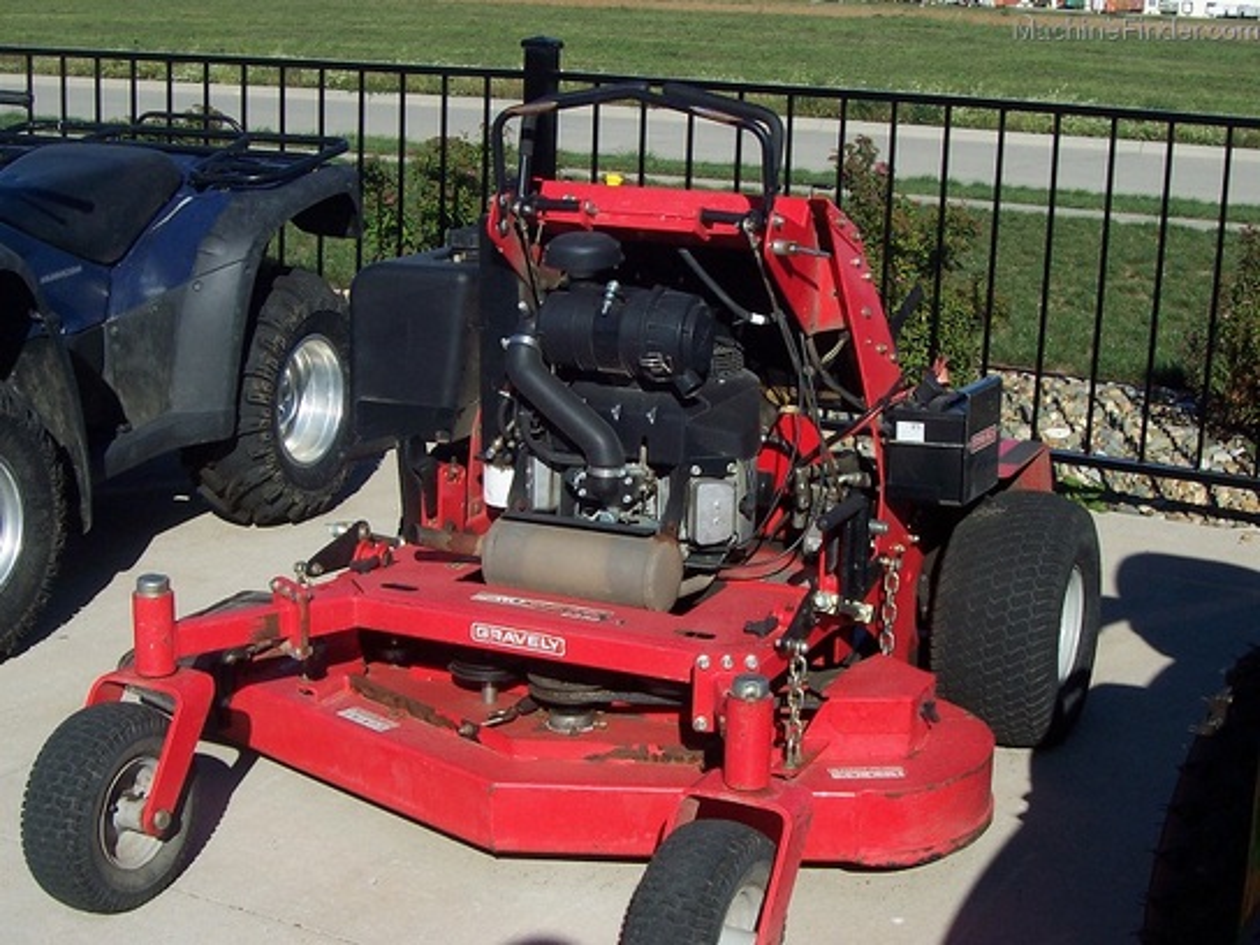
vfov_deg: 25.7
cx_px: 630
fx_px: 2075
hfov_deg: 33.8
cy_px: 472
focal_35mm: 57
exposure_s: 1/500
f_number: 6.7
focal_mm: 8.6
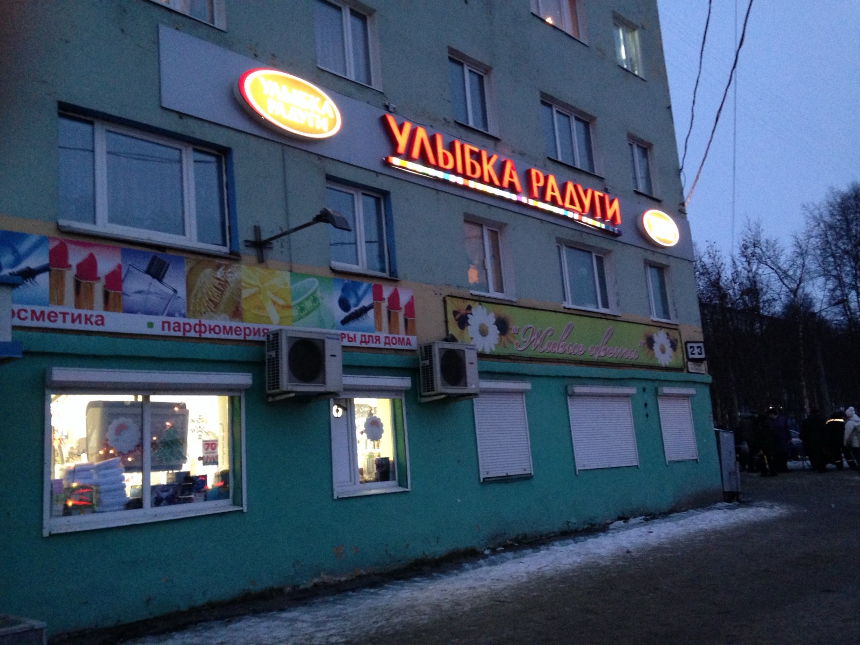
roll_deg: +4.4
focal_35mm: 33
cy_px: 322
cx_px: 430
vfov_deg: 42.9
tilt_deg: +10.0
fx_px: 820
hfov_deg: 55.4
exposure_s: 1/15
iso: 400
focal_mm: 4.12
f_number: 2.4
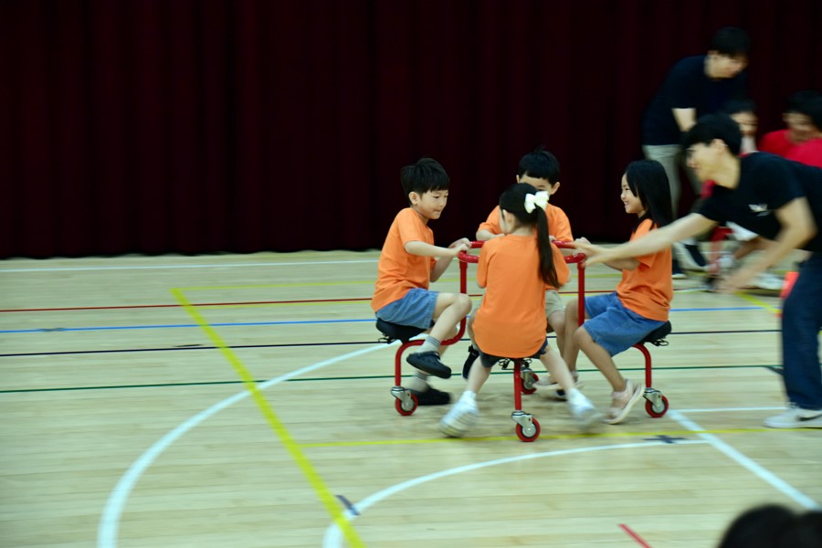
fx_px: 3082
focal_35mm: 135
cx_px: 411
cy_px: 274
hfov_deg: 15.2
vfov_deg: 10.2
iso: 800
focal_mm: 90
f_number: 5.6
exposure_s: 1/50
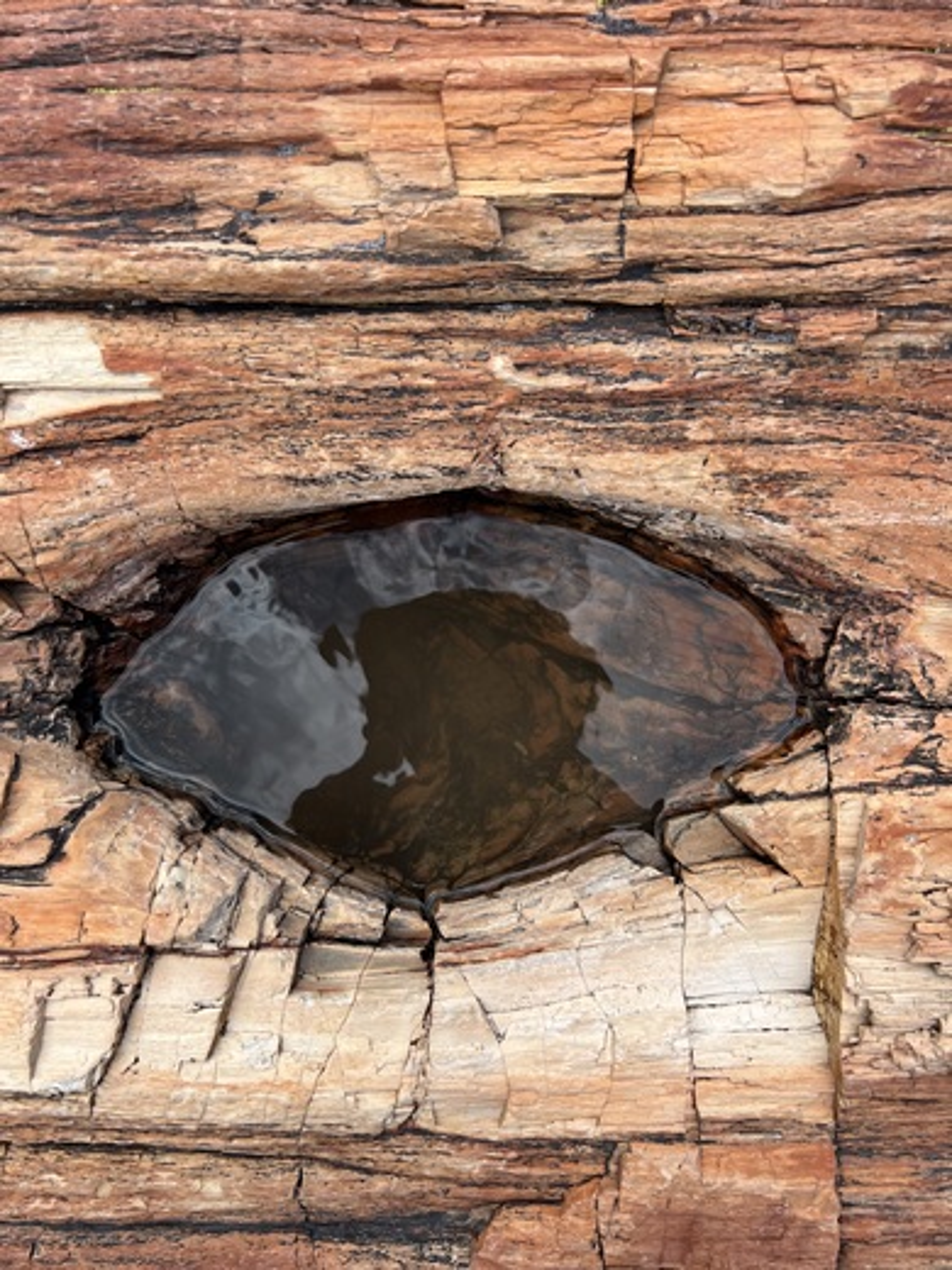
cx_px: 476
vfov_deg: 67.3
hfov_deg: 53.1
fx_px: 953
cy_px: 635
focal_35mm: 26
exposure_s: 1/2353
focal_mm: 5.7
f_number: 1.5
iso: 50
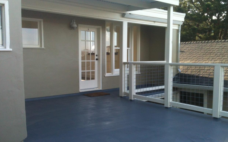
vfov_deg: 33.5
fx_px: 236
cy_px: 81
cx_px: 114
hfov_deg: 51.5
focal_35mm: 38
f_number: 2.8
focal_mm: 3.85
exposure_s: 1/231
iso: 64
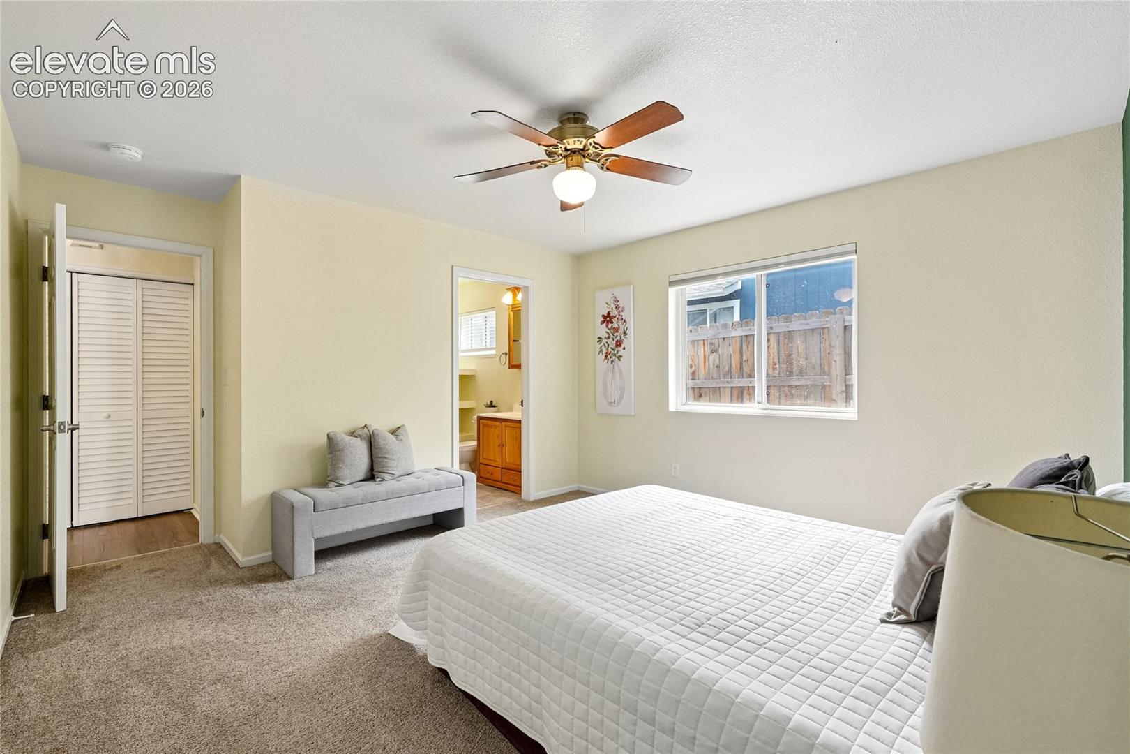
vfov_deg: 77.3
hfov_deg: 100.4
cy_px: 377
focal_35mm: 15
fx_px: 471
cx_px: 565
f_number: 8
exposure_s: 1/13
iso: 800
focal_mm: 10
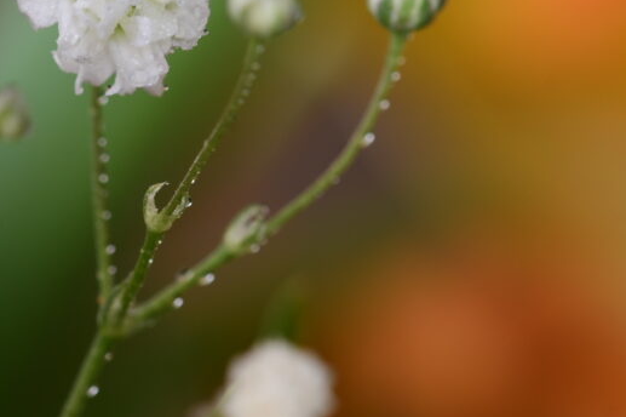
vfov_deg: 5.6
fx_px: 4223
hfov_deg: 8.5
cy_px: 125
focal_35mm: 243
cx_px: 231
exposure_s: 1/50
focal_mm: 105
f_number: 9
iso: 320
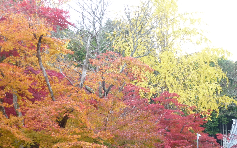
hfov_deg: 29.8
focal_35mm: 69
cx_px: 118
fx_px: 446
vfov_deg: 18.9
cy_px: 84
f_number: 4.6
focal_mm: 11.7
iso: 200
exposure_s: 1/50
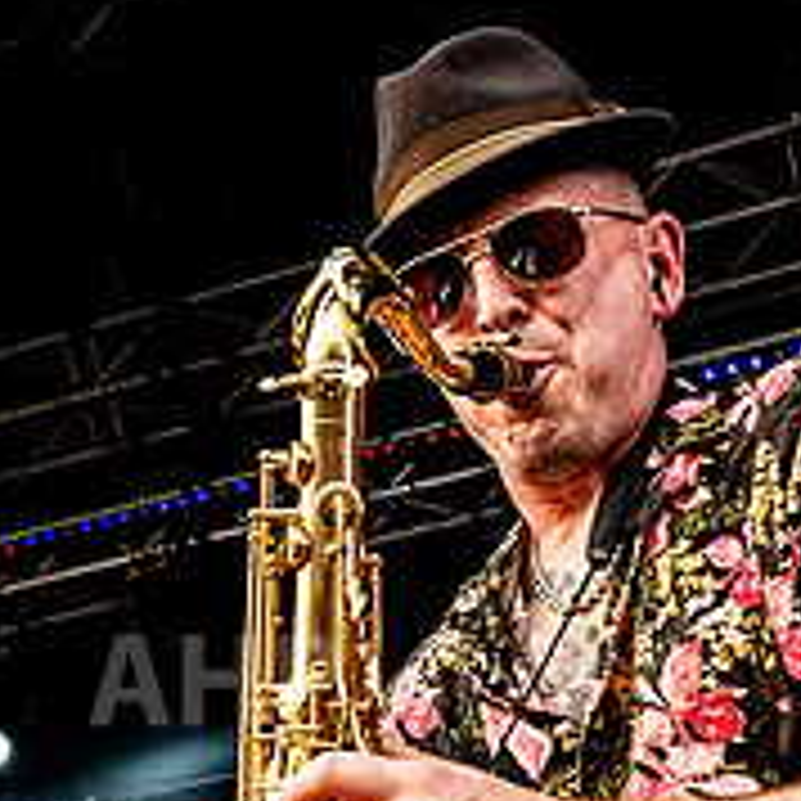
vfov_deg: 18.9
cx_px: 565
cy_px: 831
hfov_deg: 19.4
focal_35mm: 89
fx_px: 2330
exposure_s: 1/500
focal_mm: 24
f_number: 5
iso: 720
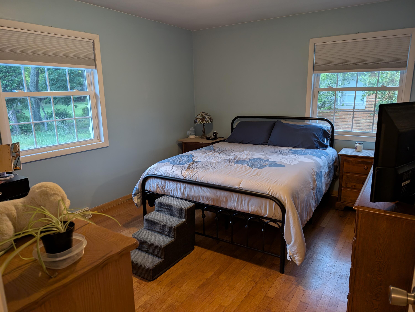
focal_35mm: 24
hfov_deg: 71.5
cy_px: 156
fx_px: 288
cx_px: 208
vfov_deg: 56.9
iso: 304
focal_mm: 6.9
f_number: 1.68
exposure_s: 1/24
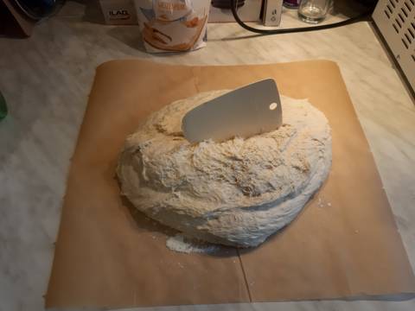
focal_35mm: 27
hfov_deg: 65.3
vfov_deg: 51.4
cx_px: 208
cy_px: 156
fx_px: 324
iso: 100
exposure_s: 1/50
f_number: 1.7
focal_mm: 3.93
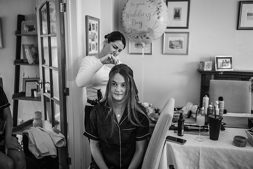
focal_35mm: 35
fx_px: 246
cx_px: 126
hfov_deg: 54.5
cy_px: 84
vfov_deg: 37.8
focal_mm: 35
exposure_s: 1/200
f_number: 1.8
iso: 1250
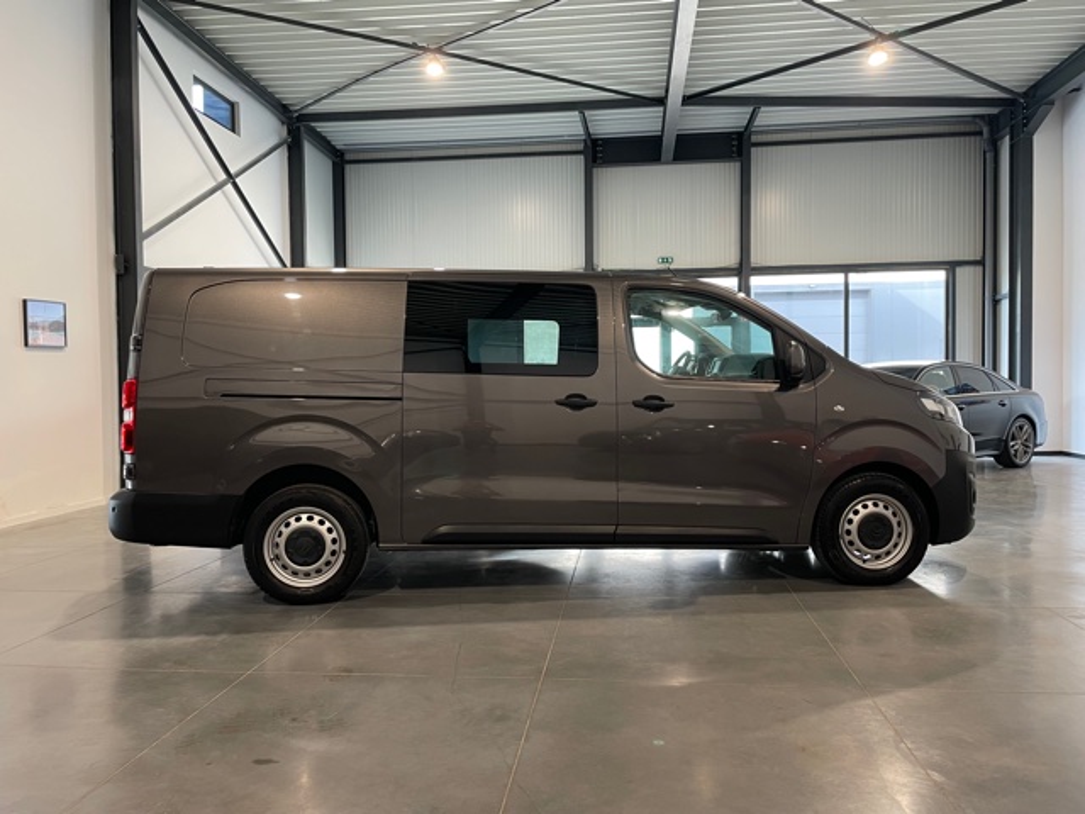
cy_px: 407
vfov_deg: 53.1
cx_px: 542
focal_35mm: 26
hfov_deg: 67.3
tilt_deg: -2.1
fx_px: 815
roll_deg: +0.9
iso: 80
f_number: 1.6
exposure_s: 1/50
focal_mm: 4.2
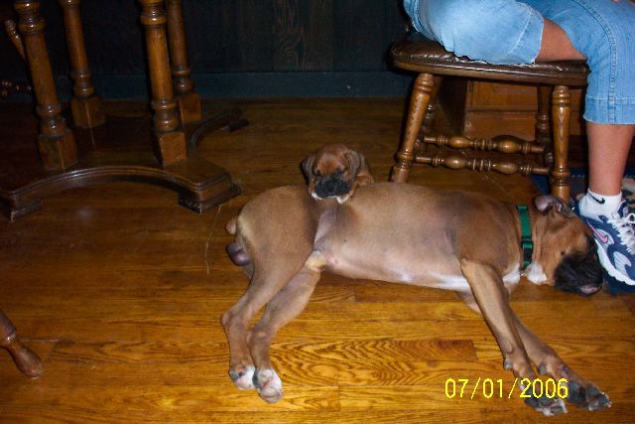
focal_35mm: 35
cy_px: 212
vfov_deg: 37.9
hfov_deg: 54.4
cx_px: 318
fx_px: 617
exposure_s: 1/30
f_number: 2.8
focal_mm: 7.5
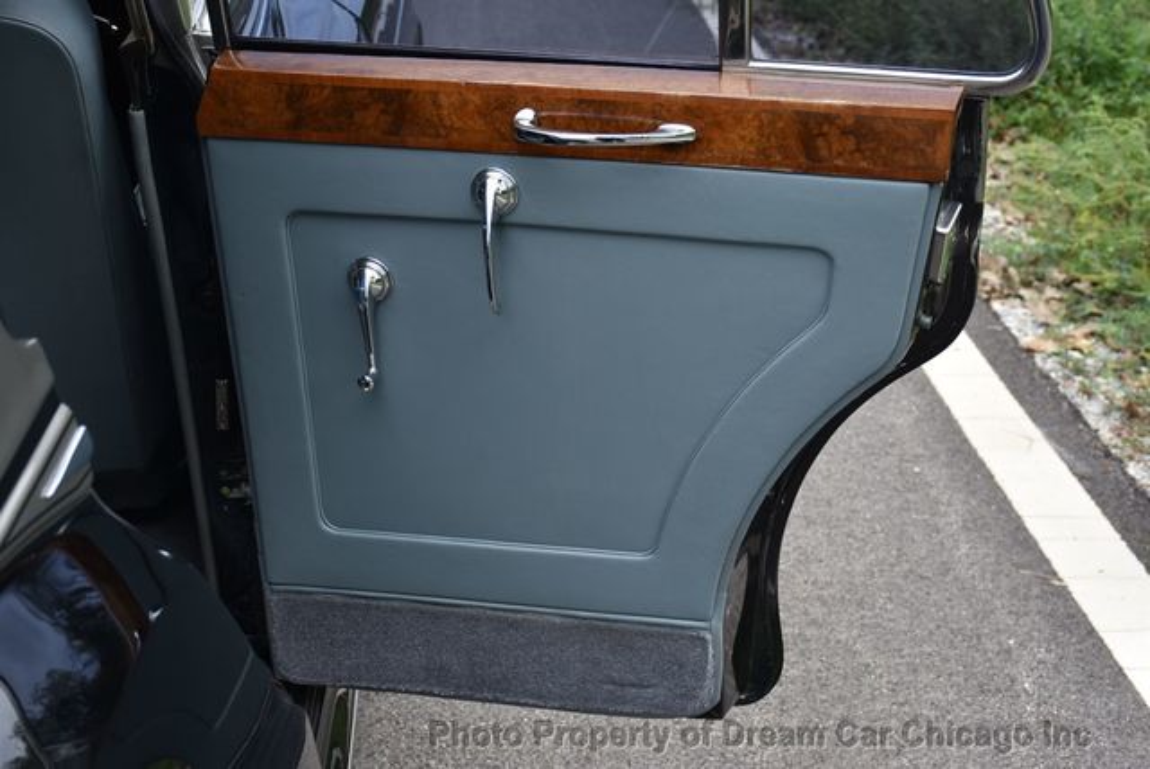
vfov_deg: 25.8
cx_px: 575
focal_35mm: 52
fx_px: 1679
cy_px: 384
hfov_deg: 37.8
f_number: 5
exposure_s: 1/250
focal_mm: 35
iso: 100
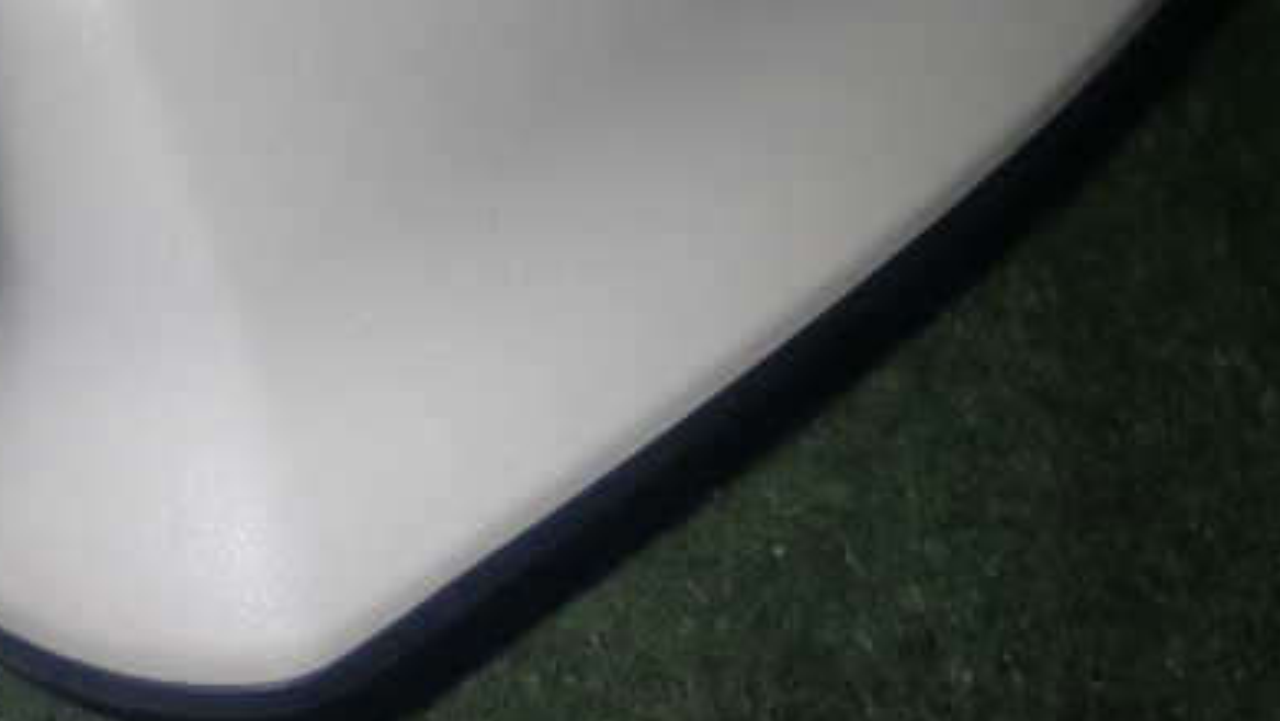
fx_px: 2512
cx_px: 622
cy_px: 79
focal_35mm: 74
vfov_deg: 16.1
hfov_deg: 28.6
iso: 200
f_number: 9
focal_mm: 7.84
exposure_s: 1/40
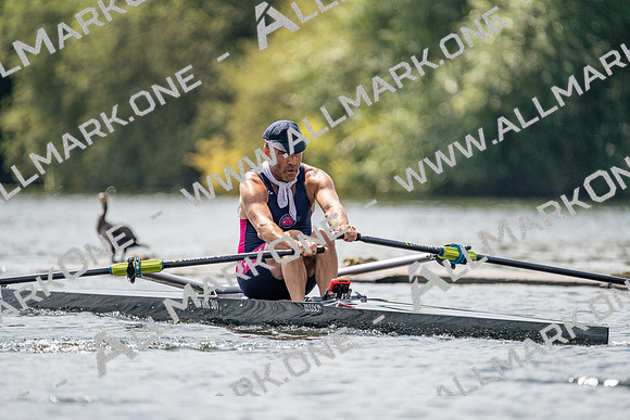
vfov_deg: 2.3
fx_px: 10502
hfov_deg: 3.4
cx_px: 315
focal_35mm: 600
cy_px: 210
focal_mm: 600
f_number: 6.3
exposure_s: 1/1600
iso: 320
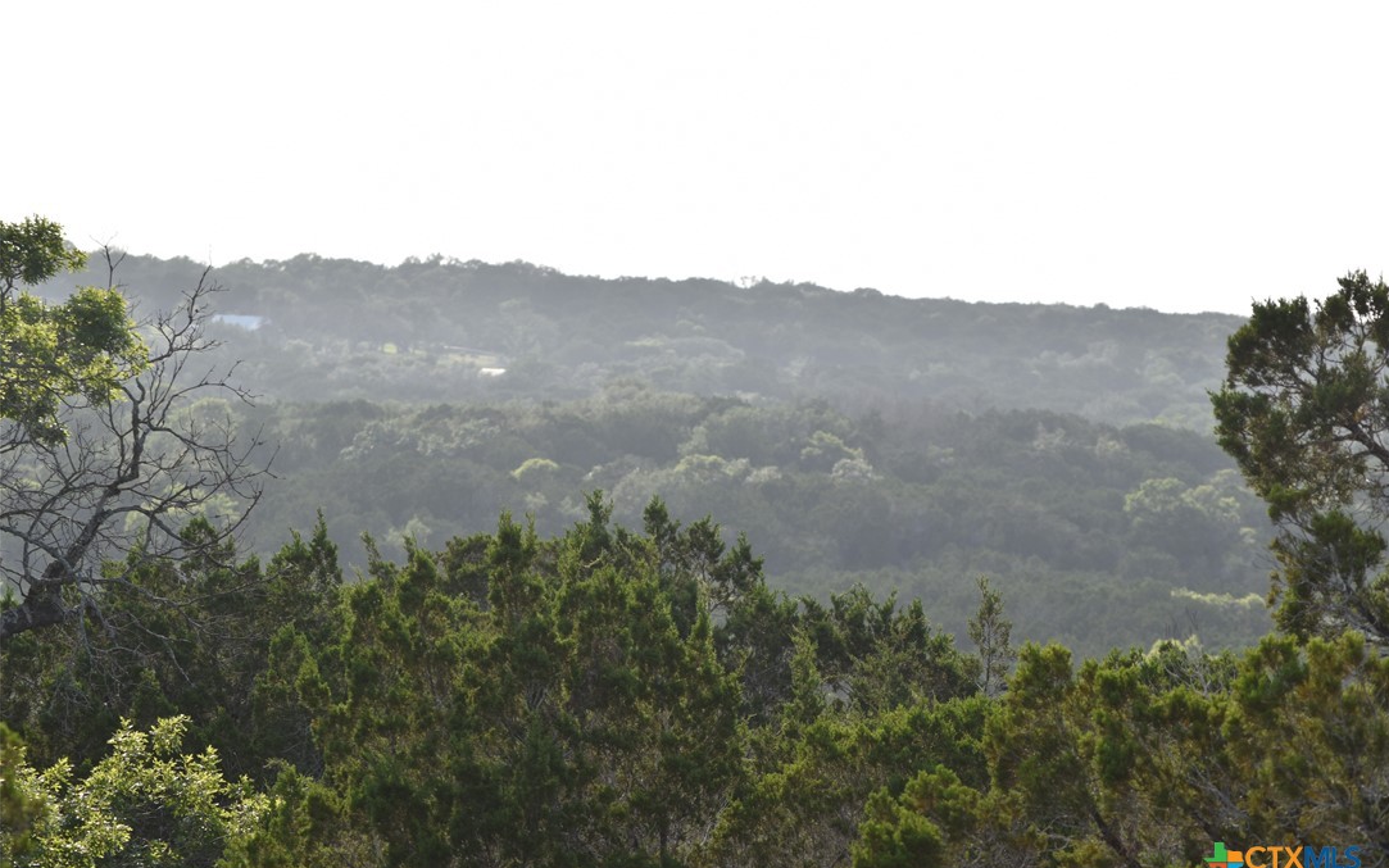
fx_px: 6966
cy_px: 441
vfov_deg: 7.1
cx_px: 695
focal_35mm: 184
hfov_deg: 11.4
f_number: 8
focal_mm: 120
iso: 100
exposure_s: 1/200
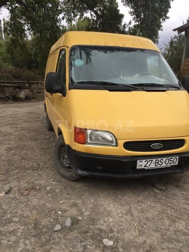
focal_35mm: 29
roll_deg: -3.0
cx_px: 94
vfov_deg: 61.7
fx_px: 211
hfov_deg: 48.2
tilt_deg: -14.3
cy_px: 126
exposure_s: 1/507
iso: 32
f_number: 2.2
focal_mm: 4.15
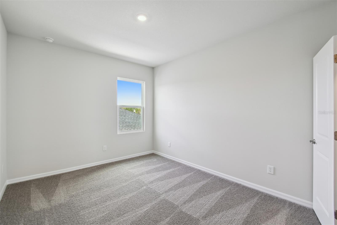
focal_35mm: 15
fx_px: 140
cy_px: 112
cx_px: 168
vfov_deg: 77.3
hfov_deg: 100.4
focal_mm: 10
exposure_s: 1/13
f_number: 7.1
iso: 100
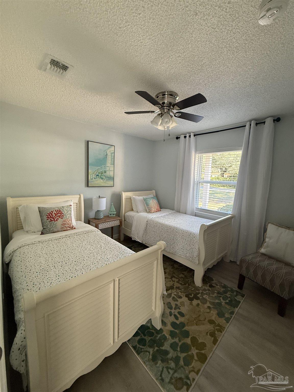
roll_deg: -2.4
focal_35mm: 14
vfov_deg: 102.1
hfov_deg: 85.7
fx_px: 159
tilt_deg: -6.1
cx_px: 147
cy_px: 196
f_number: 2.2
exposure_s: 1/71
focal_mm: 2.22
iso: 320
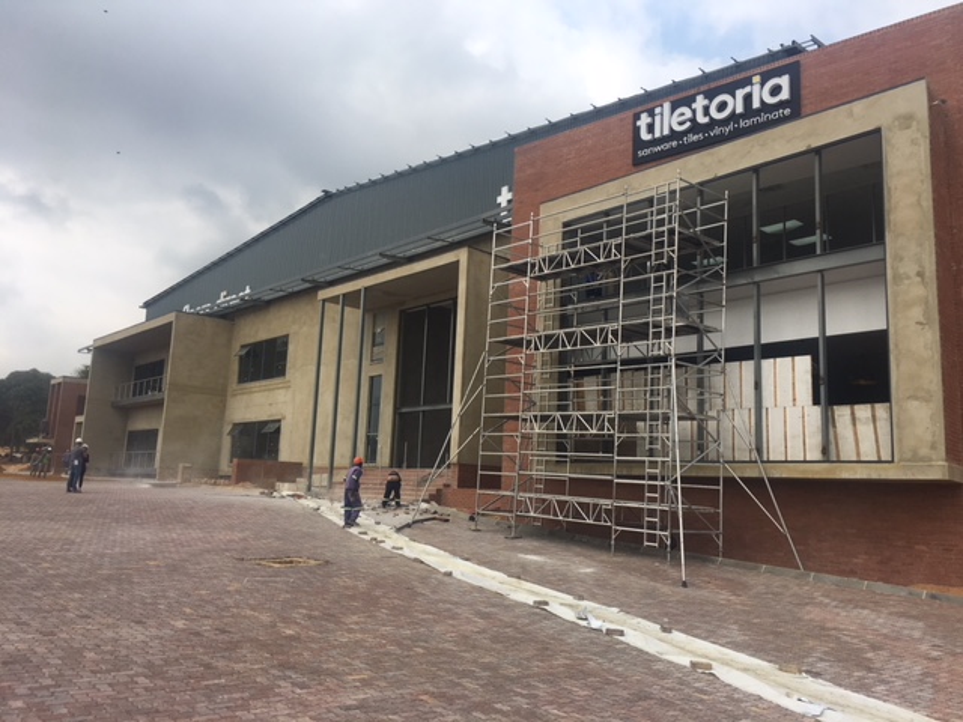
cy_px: 361
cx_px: 482
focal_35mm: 29
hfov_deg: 61.7
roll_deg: -2.6
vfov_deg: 48.2
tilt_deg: +8.7
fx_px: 807
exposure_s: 1/1748
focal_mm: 4.15
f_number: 2.2
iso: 25
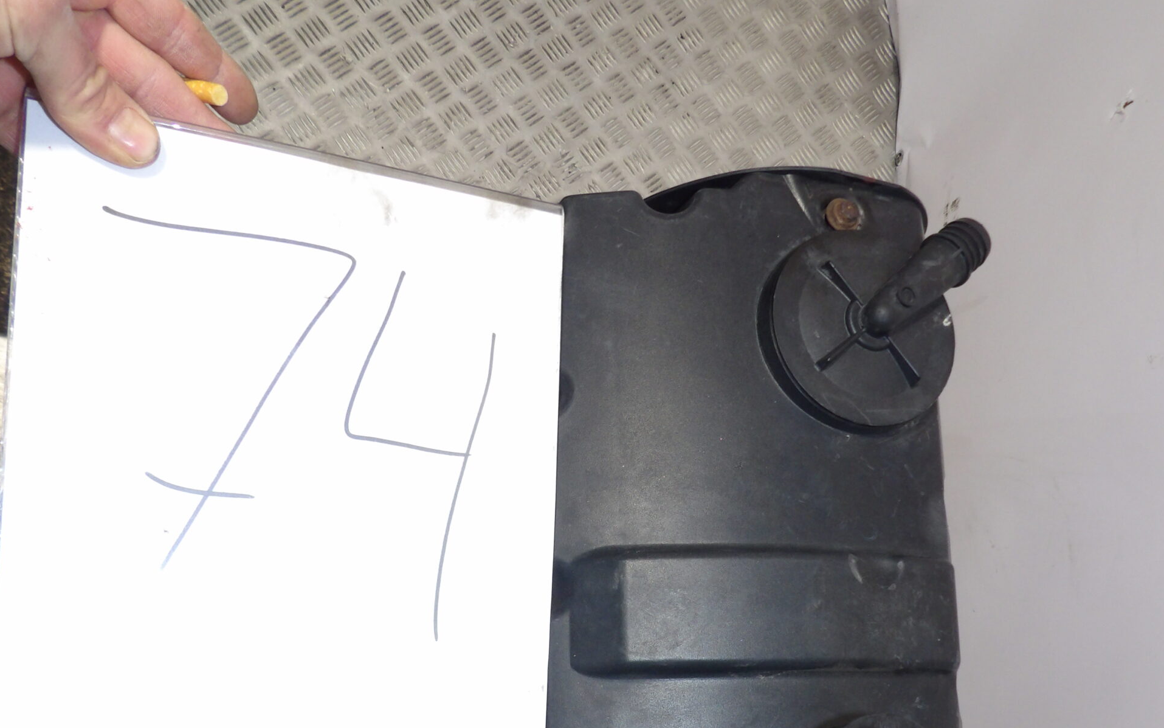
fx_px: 1079
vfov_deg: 36.1
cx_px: 581
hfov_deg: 56.7
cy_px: 578
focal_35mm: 34
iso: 194
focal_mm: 4.3
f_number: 3.2
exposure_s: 1/60
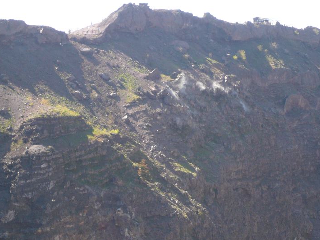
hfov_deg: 17.1
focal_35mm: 115
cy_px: 113
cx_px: 170
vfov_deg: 12.9
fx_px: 1063
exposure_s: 1/100
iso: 100
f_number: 5.6
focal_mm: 16.8
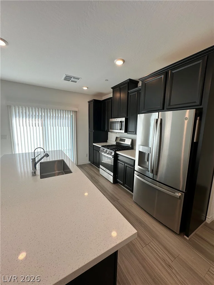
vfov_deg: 102.1
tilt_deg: -7.2
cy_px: 142
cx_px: 107
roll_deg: +0.8
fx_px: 115
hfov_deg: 85.7
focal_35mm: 14
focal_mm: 2.22
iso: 64
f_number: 2.2
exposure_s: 1/120
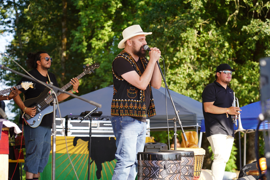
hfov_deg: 19.5
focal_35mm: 105
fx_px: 787
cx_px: 135
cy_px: 90
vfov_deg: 13.0
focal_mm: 105
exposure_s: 1/160
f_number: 4.5
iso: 100
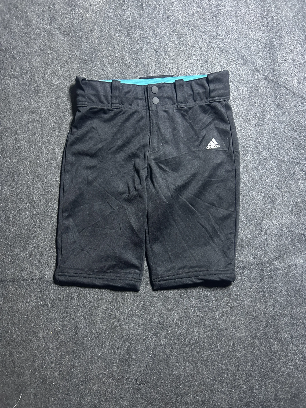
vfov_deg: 67.3
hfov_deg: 53.1
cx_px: 153
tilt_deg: -65.5
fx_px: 306
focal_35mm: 26
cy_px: 204
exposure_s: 1/33
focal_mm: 5.7
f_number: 1.5
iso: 500
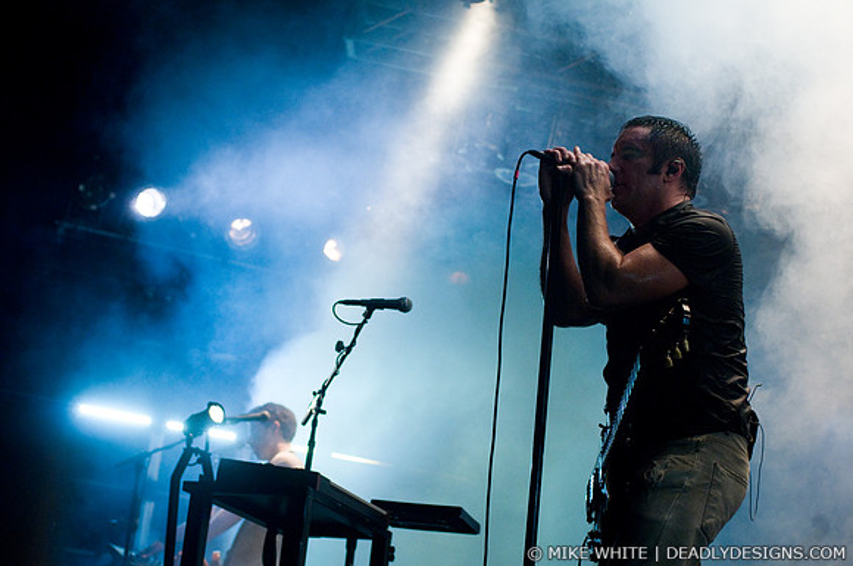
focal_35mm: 66
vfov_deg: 20.6
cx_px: 426
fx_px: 1562
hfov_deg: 30.6
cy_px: 283
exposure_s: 1/250
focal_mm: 44
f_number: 3.5
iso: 1000
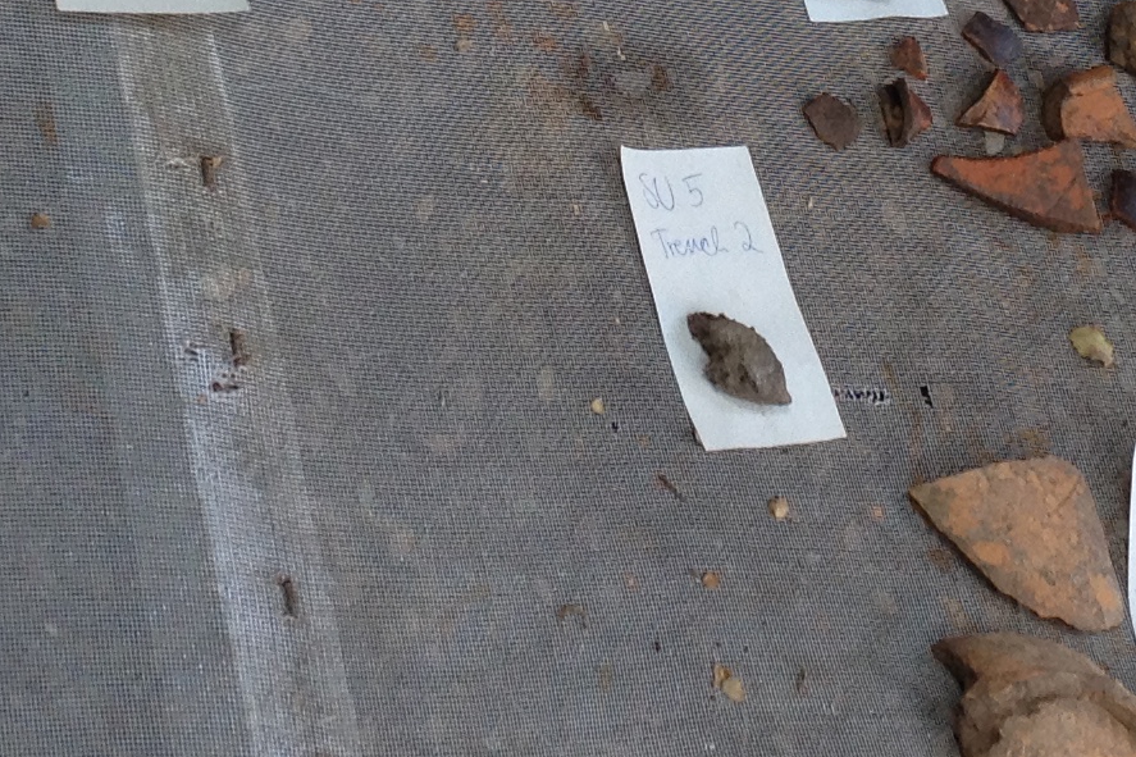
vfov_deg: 10.1
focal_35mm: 134
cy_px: -27
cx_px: 379
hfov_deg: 15.3
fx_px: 4227
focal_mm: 4.28
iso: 64
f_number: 2.4
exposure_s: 1/60
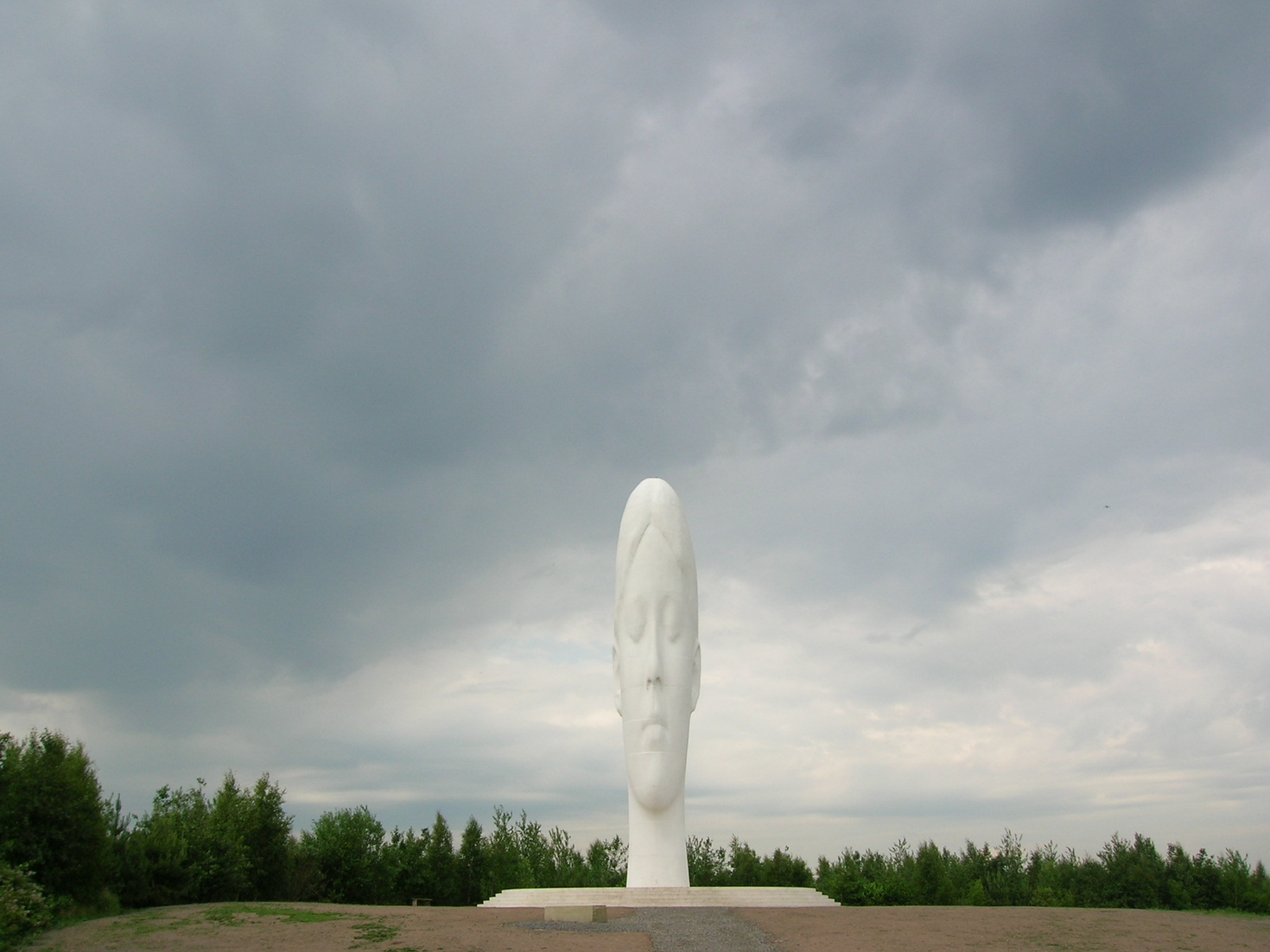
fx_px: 1247
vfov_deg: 41.8
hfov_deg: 54.0
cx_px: 635
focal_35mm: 34
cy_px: 476
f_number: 4.9
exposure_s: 1/274
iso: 50
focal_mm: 5.7
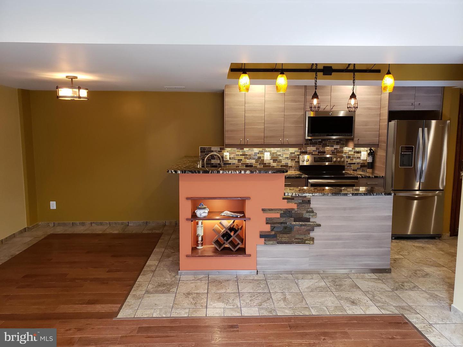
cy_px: 174
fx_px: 348
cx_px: 232
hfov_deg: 67.3
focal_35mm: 26
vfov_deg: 53.1
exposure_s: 1/60
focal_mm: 4.3
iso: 320
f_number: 2.4
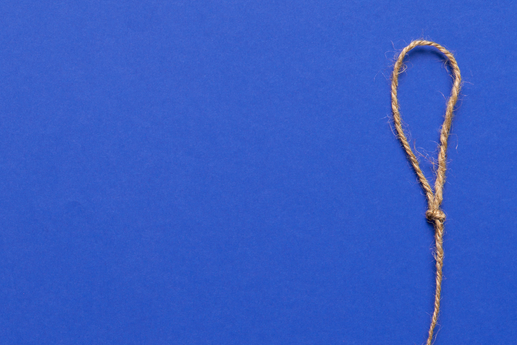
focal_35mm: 134
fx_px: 1924
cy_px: 448
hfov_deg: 14.9
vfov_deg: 10.0
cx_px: -66
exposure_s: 1/100
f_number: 8
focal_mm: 42
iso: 125
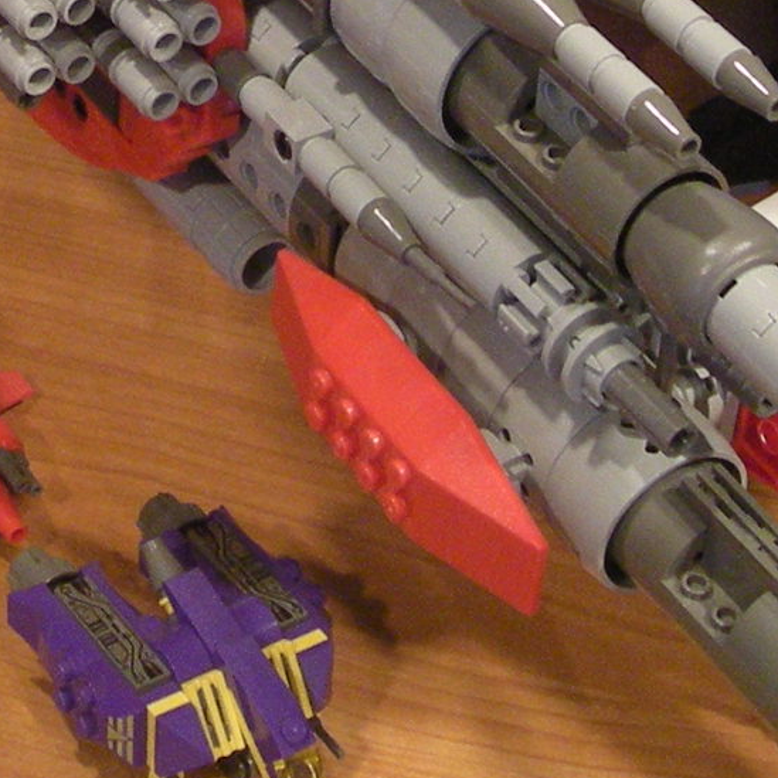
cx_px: -82
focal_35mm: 146
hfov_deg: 11.8
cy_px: -272
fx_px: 3712
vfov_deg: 11.6
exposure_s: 1/8
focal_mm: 5.7
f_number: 2.8
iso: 176
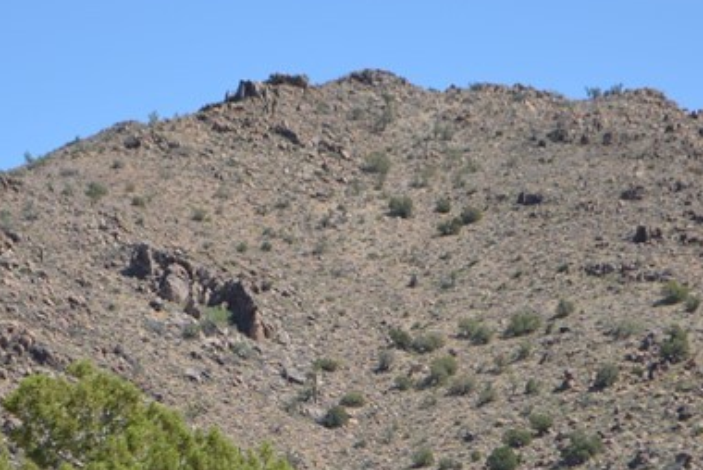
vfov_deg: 5.8
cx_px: 259
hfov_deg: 8.7
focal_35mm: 235
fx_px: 4601
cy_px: 496
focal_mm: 55
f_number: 5.6
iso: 400
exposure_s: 1/1600
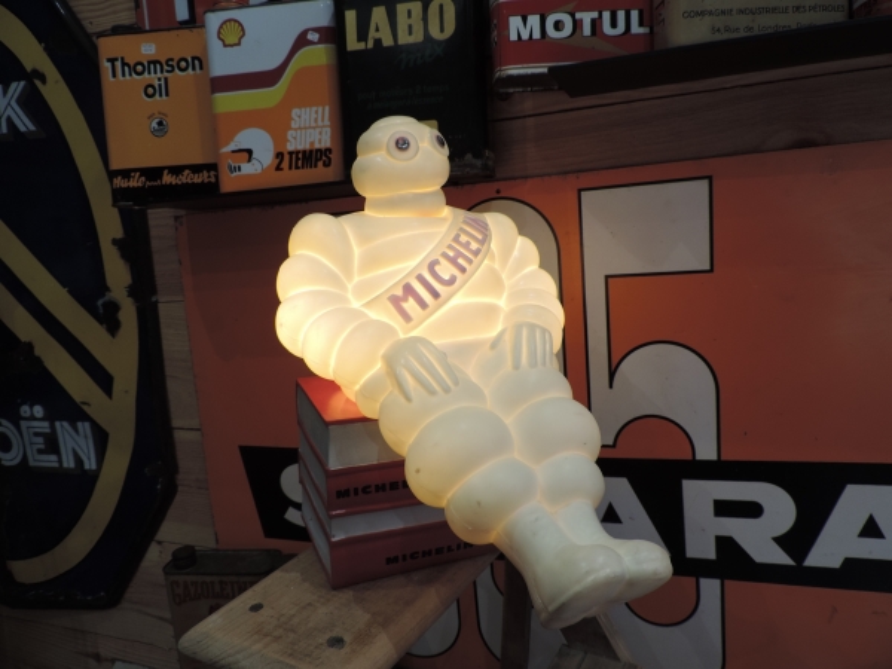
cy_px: 334
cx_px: 446
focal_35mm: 24
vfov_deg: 56.8
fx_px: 618
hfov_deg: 71.6
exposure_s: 1/30
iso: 90
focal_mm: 4.3
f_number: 3
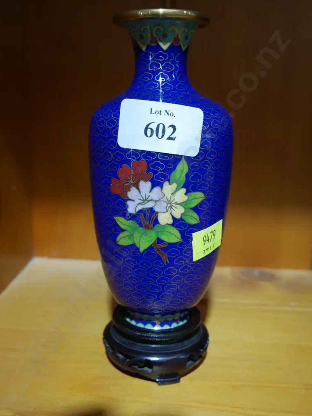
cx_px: 156
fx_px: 492
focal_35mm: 41
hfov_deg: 35.2
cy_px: 205
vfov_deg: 45.8
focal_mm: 20
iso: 800
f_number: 4.4
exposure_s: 1/60
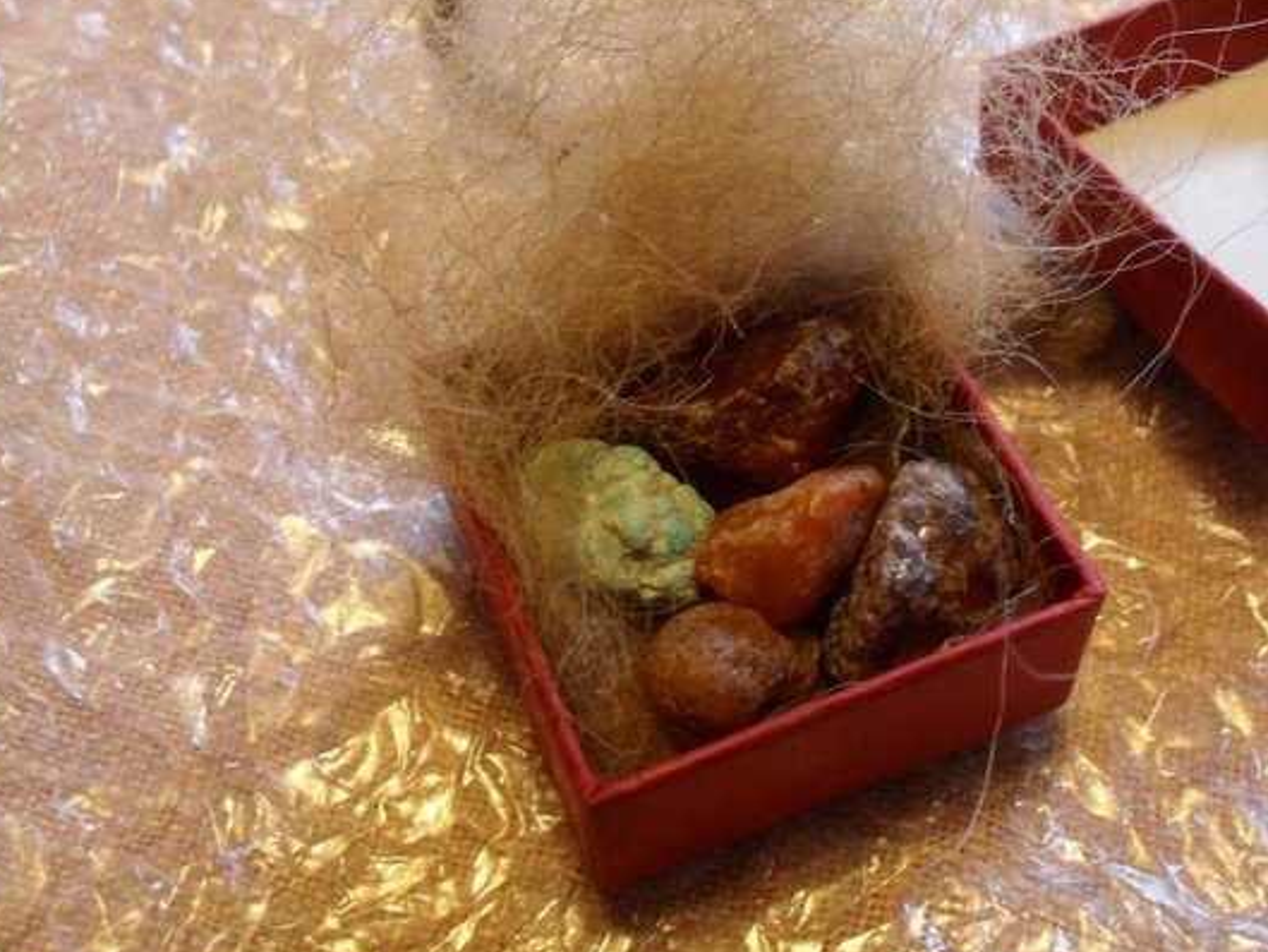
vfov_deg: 33.6
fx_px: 1575
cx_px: 745
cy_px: 453
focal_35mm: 43
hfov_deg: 43.7
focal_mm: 6.3
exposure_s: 1/8
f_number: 3.2
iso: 200
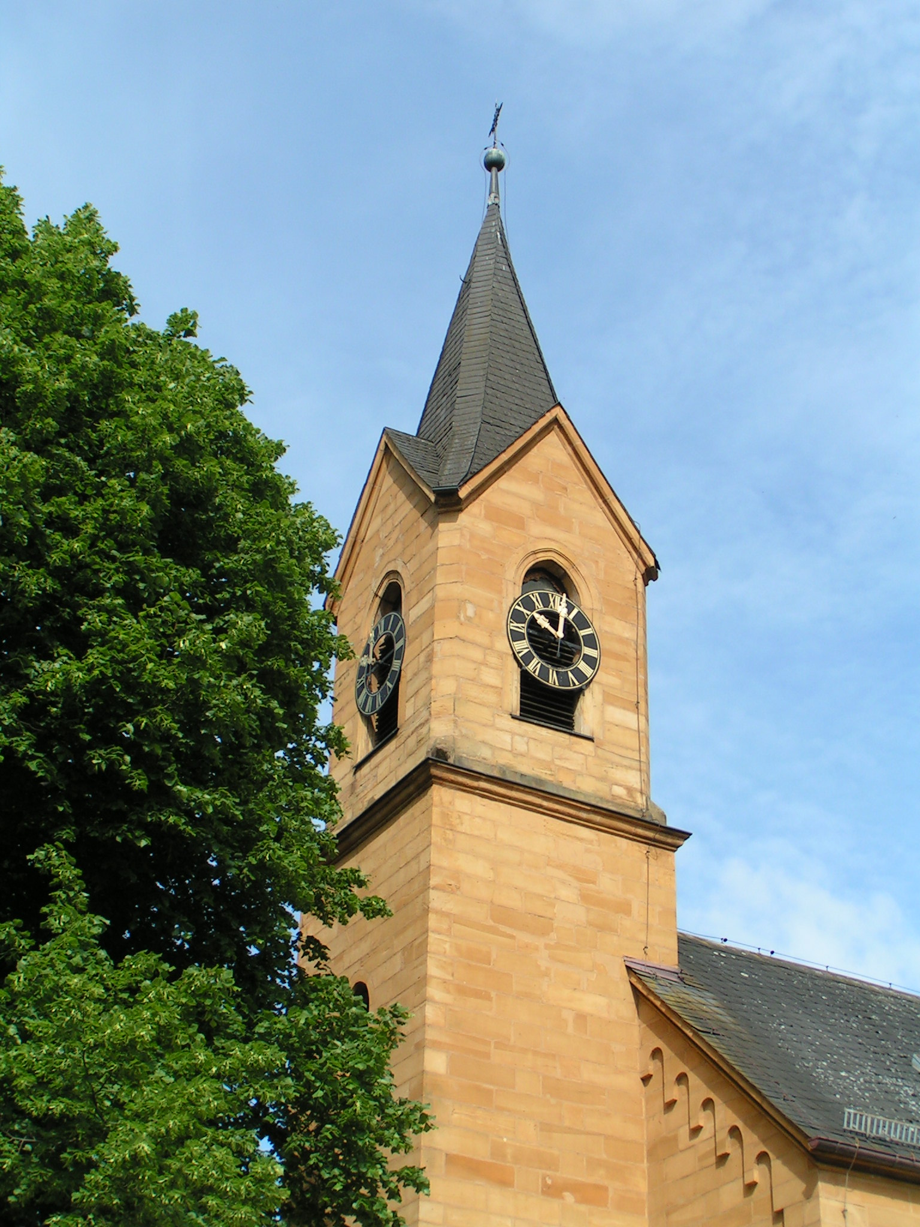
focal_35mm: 57
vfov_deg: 33.8
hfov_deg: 25.7
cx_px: 460
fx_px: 2020
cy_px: 614
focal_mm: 8.7
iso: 50
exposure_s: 1/400
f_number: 5
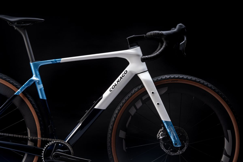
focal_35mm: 70
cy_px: 81
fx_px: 472
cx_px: 122
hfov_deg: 28.8
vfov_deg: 19.5
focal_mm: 70
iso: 100
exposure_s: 1/160
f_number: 16
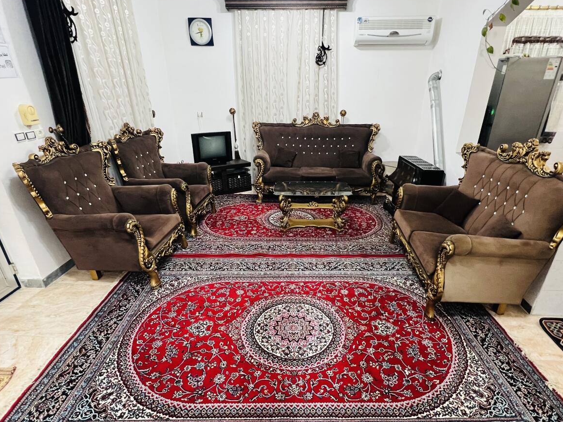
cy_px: 231
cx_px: 299
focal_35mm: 18
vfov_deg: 71.4
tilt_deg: -25.0
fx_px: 293
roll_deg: -1.0
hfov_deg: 87.6
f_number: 1.8
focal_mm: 1.57
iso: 400
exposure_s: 1/50
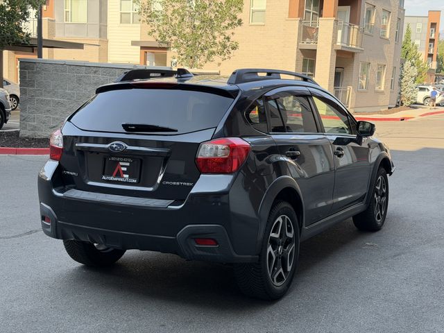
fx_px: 616
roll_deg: -3.1
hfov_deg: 39.7
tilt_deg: -8.0
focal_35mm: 48
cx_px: 222
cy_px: 166
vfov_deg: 30.3
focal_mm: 6.76
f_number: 1.78
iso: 100
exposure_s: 1/646
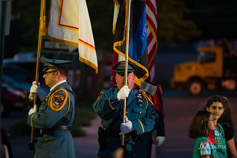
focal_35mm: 185
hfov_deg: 11.1
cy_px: 79
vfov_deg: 7.4
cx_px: 118
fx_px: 1217
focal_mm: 185
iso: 3200
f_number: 3.2
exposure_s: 1/100
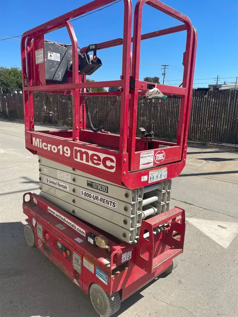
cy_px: 158
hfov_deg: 53.1
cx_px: 119
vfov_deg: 67.3
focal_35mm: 26
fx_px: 238
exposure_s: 1/2817
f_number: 1.6
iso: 32
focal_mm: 4.2
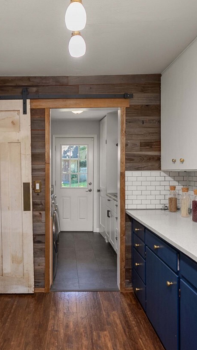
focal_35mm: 26
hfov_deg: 43.7
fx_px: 242
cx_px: 65
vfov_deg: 71.9
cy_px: 176
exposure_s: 1/8
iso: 1000
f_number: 7.1
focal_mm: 12
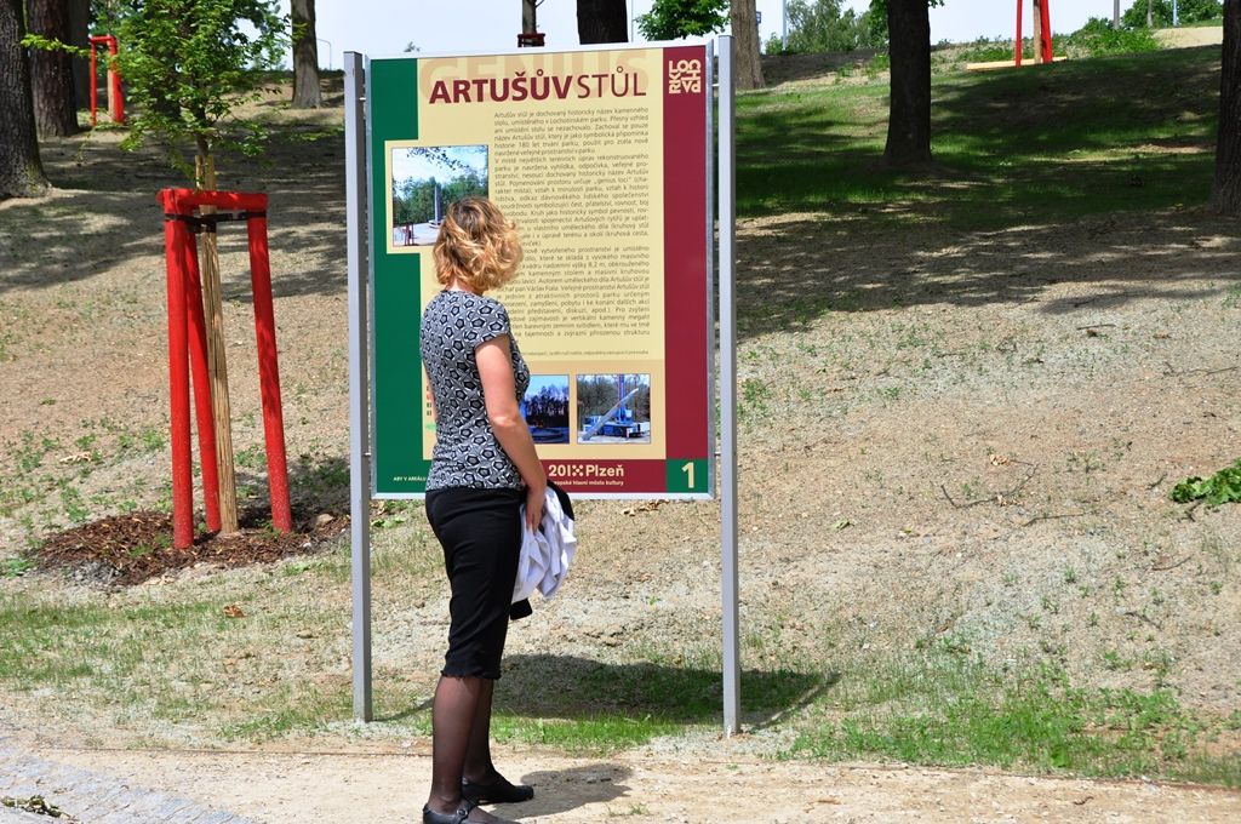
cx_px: 620
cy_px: 412
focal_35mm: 75
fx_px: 2582
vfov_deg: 18.1
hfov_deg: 27.0
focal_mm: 50
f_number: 10
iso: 200
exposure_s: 1/400
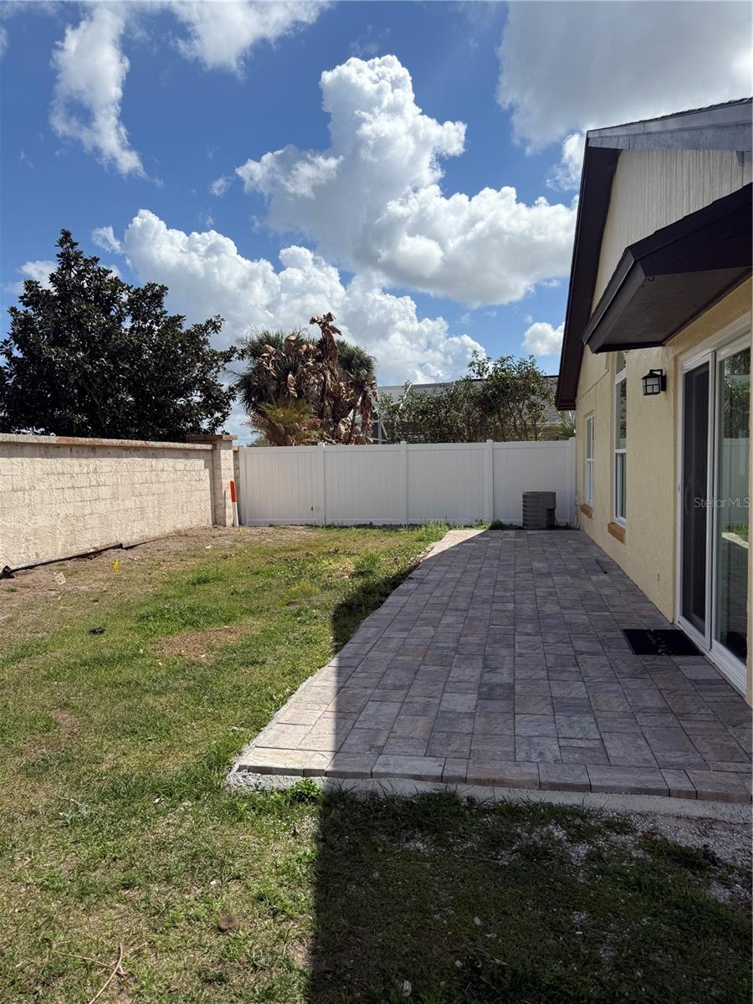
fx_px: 696
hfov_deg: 56.8
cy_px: 502
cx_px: 376
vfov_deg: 71.6
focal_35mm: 24
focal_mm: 6.76
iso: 80
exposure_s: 1/6711
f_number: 1.78
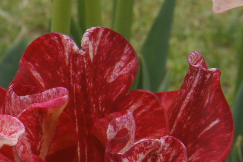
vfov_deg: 6.0
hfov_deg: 8.7
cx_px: -182
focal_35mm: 227
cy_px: 191
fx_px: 1532
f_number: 18
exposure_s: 1/60
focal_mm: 35
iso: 200
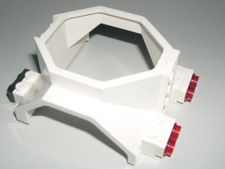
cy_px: 81
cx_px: 104
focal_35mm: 50
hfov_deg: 38.1
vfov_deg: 29.1
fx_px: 325
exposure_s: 1/60
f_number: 7.6
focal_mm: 8
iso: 100
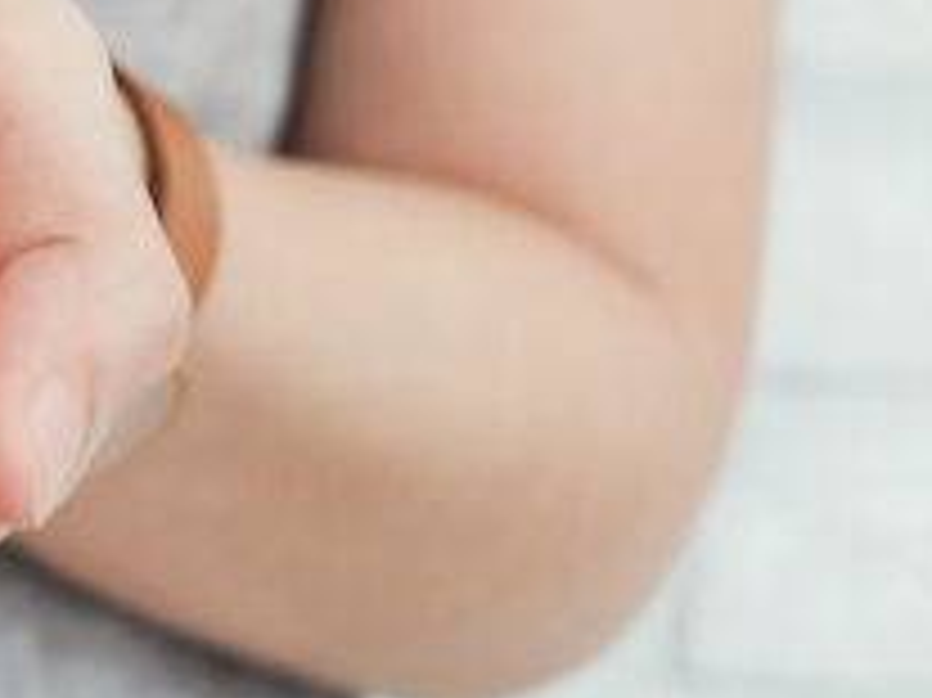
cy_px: 140
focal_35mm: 183
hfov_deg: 10.4
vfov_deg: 8.1
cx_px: -482
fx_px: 4924
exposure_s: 1/120
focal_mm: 27
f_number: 2.8
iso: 400
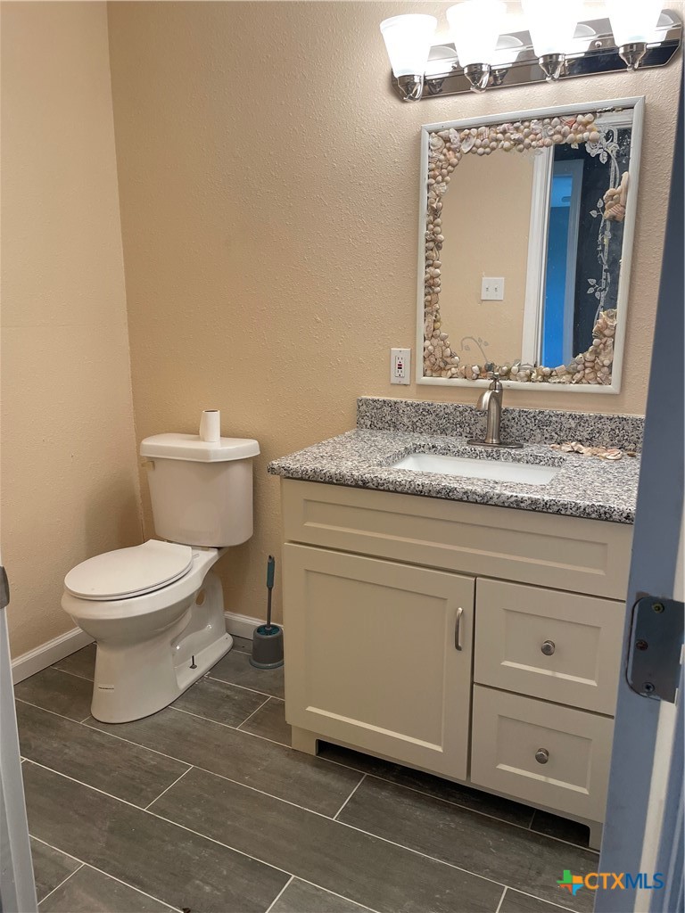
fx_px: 686
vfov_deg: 67.3
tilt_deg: -12.7
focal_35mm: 26
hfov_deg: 53.1
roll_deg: +0.3
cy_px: 456
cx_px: 342
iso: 125
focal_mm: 4.2
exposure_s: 1/120
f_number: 1.6
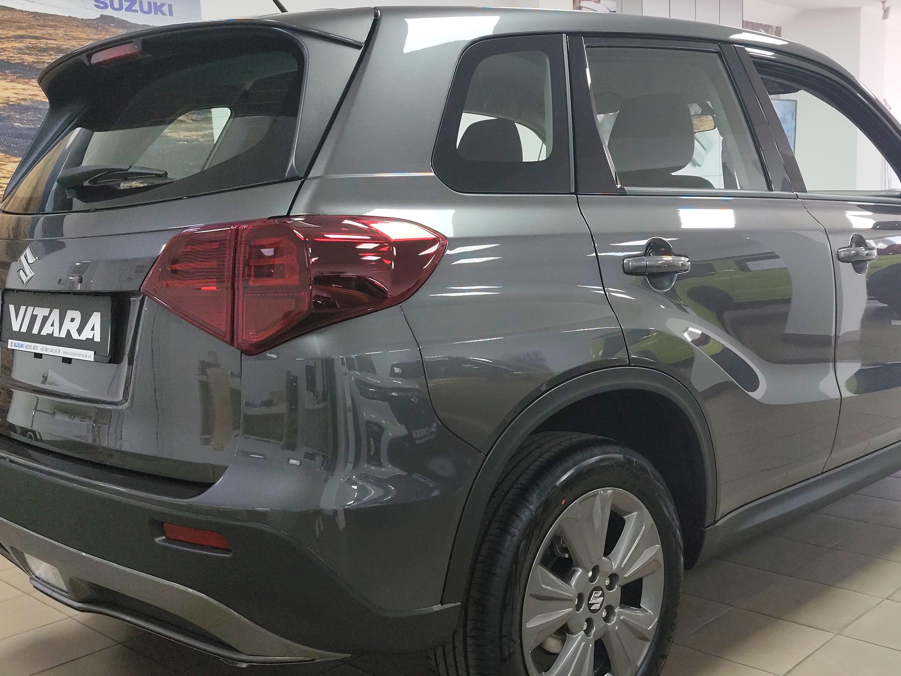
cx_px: 504
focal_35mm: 38
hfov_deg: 48.9
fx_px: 989
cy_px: 397
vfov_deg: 37.6
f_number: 1.65
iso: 250
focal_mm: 6.19
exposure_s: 1/50
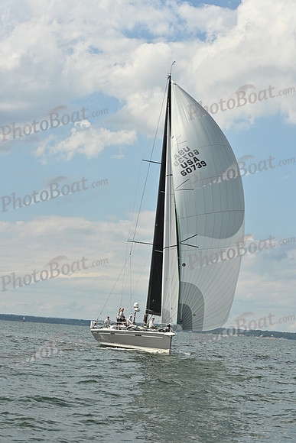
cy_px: 222
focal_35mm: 70
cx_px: 148
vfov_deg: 28.8
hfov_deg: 19.5
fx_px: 863
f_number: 8
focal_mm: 70
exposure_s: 1/1600
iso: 320
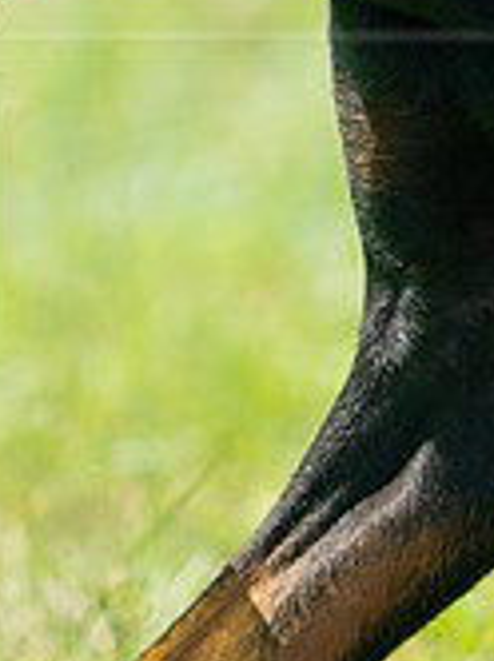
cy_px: -22
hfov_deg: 1.3
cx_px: -8
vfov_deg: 1.8
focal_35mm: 1117
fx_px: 21309
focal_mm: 332
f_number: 6.3
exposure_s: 1/4000
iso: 2000
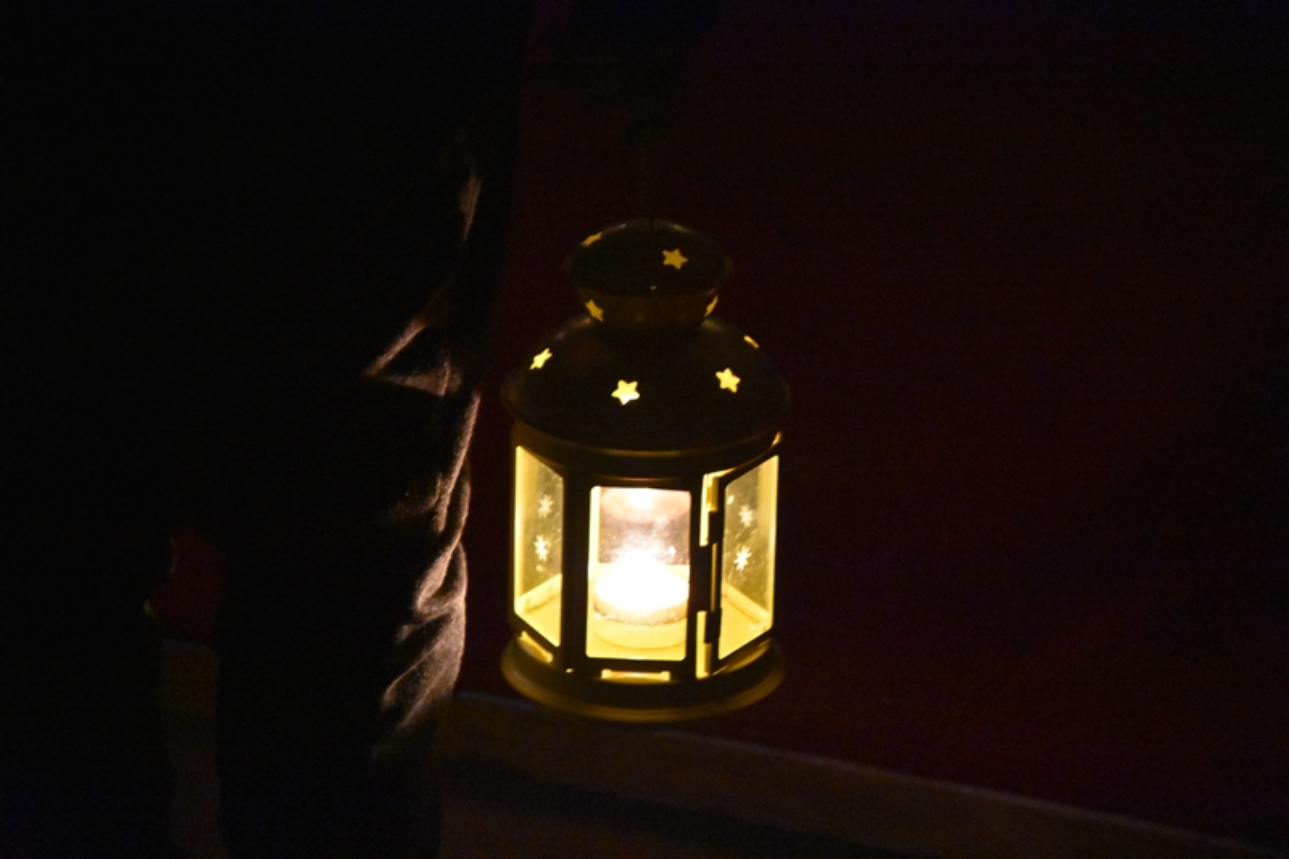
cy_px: 430
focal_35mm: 202
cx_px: 644
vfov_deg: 6.8
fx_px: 7249
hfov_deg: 10.2
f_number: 6
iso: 10000
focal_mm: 135
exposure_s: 1/15
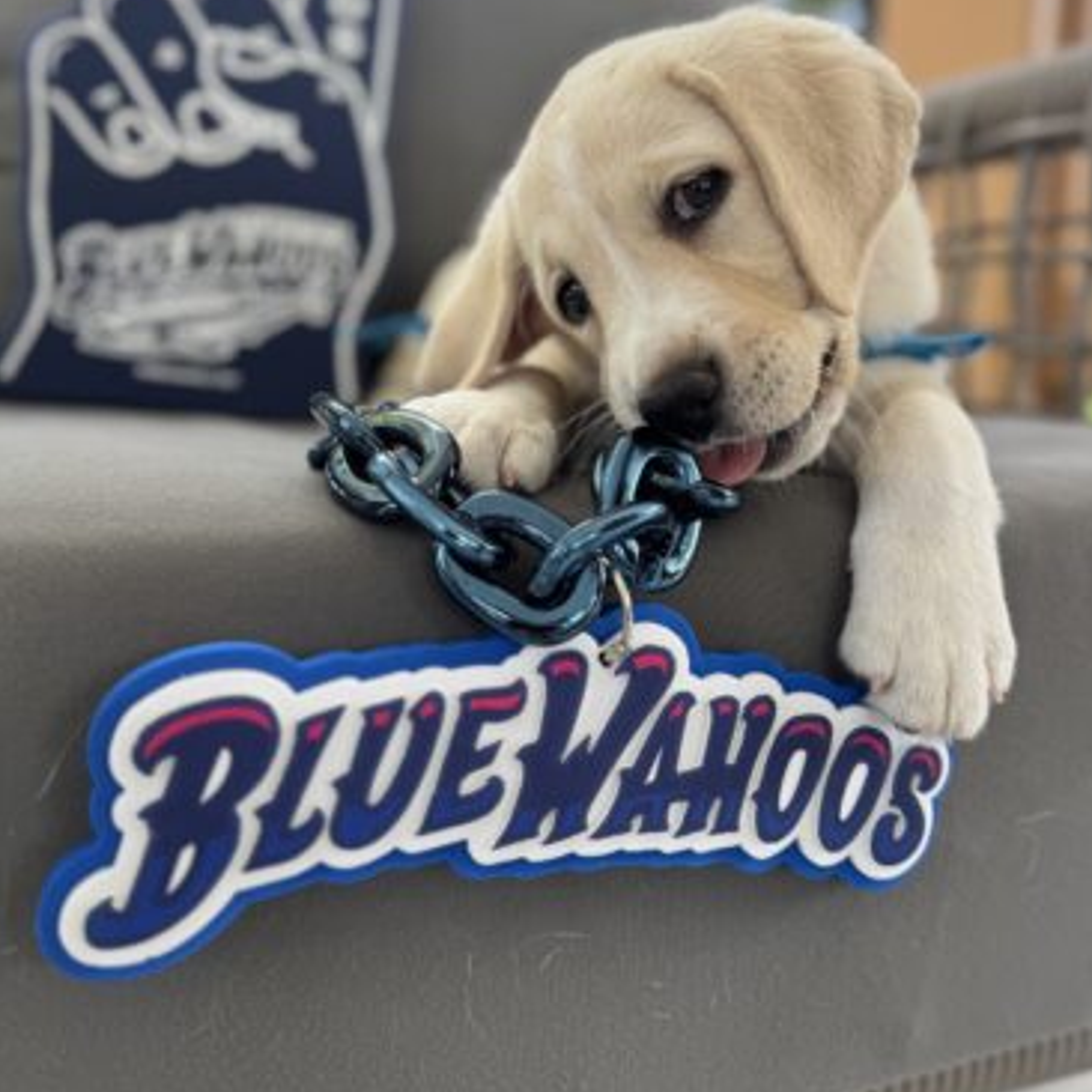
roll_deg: -2.0
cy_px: 507
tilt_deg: -9.5
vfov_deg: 55.6
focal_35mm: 29
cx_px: 553
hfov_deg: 55.6
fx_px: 1035
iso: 64
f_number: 1.78
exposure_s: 1/121
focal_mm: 6.76
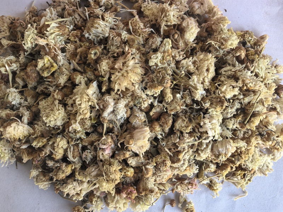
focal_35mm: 27
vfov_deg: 51.4
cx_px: 142
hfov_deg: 65.3
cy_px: 106
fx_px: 221
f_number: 4
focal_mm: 5.75
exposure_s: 1/50
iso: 200
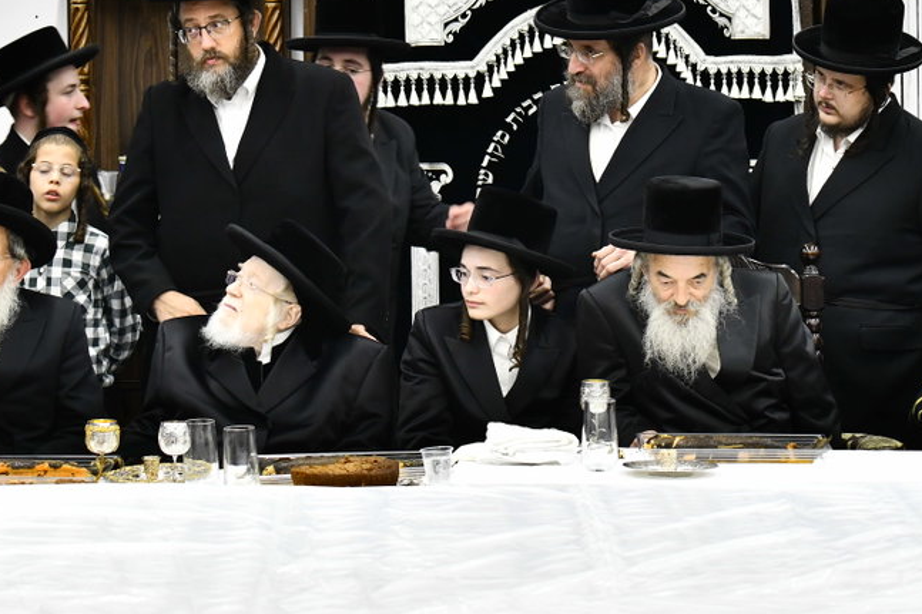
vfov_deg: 7.9
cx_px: 590
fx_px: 4429
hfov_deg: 11.9
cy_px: 51
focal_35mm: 173
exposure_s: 1/100
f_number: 5.6
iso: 1000
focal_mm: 80
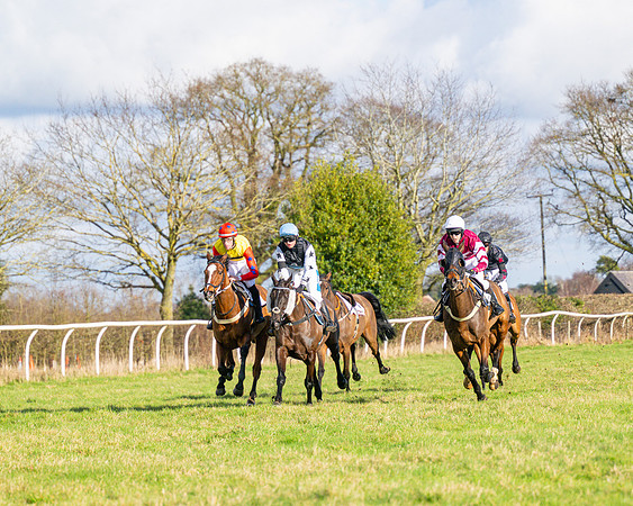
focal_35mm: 224
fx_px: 4197
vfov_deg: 6.9
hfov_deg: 8.6
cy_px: 271
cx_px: 347
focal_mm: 140
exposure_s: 1/4000
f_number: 4
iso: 400
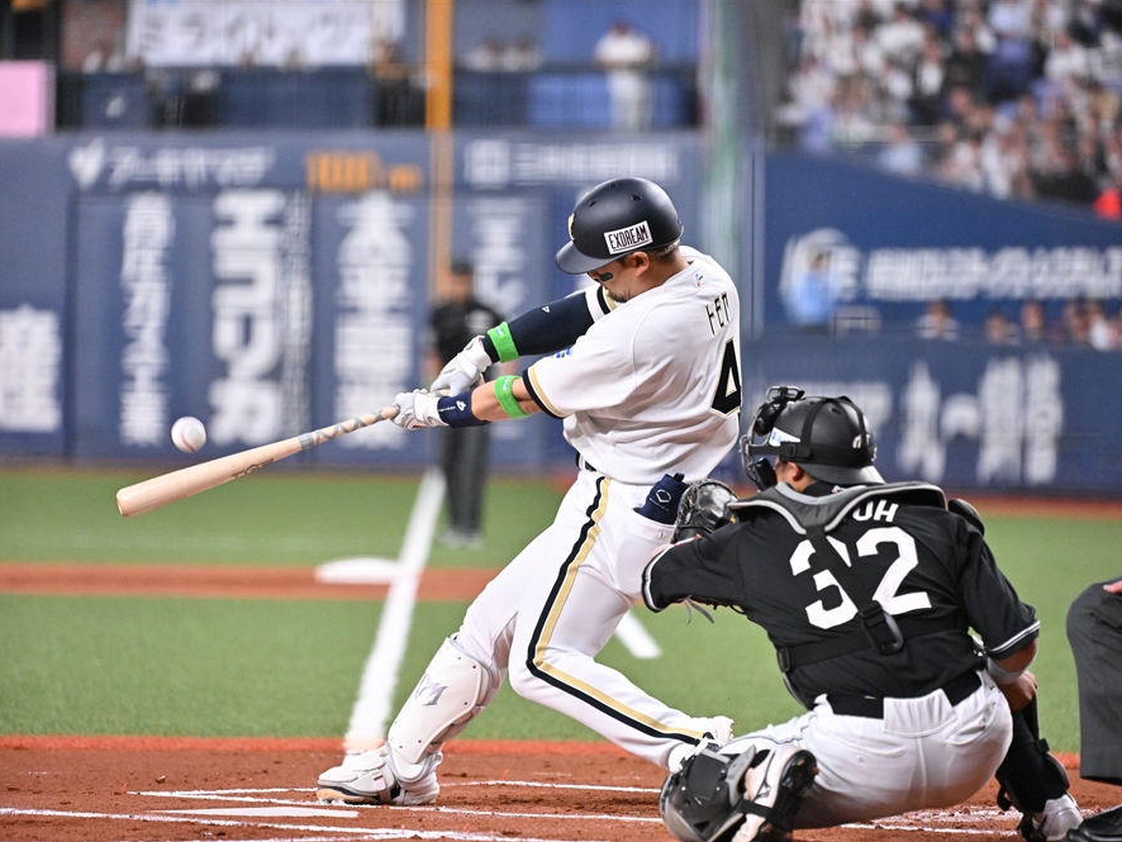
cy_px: 421
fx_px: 9500
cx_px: 579
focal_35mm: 293
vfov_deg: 5.1
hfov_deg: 6.8
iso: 6400
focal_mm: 270
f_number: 4
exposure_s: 1/1600
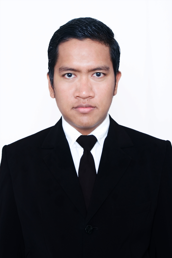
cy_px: 129
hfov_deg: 28.0
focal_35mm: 48
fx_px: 345
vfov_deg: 41.1
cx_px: 86
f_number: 6.3
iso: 200
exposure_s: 1/80
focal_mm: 32
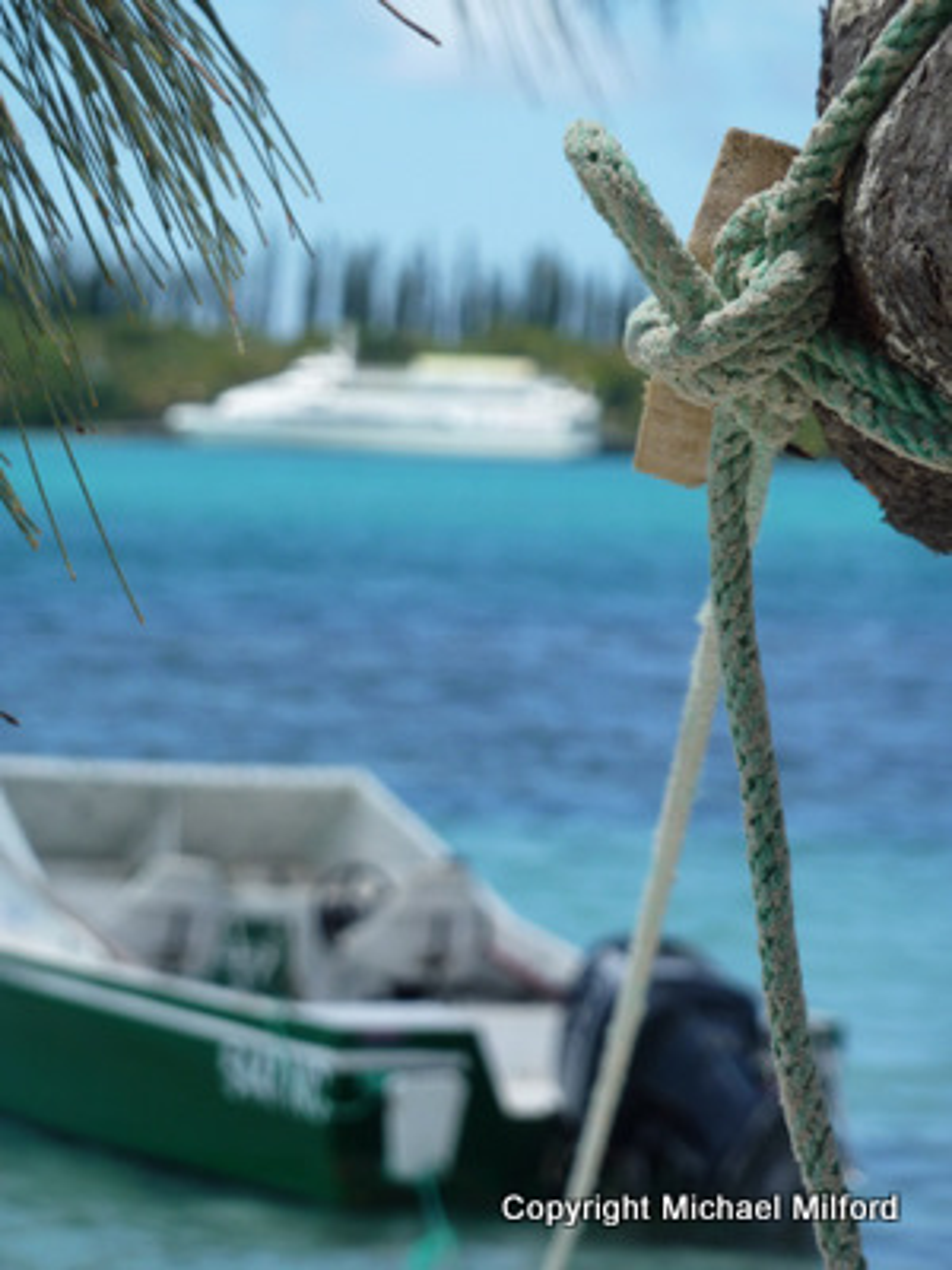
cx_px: 476
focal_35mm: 210
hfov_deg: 7.1
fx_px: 7700
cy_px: 635
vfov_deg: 9.4
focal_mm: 34.4
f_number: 4.6
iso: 80
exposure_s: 1/500
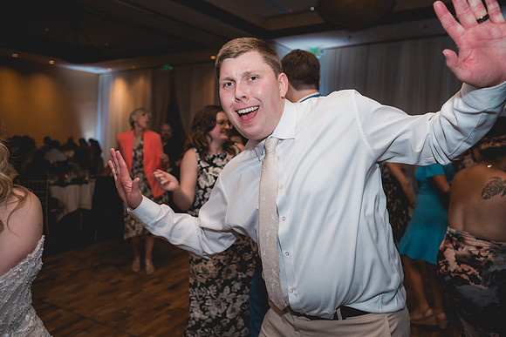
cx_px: 253
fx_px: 380
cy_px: 168
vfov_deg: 48.0
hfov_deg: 67.4
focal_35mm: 27
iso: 1000
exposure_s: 1/250
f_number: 2.8
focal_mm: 27
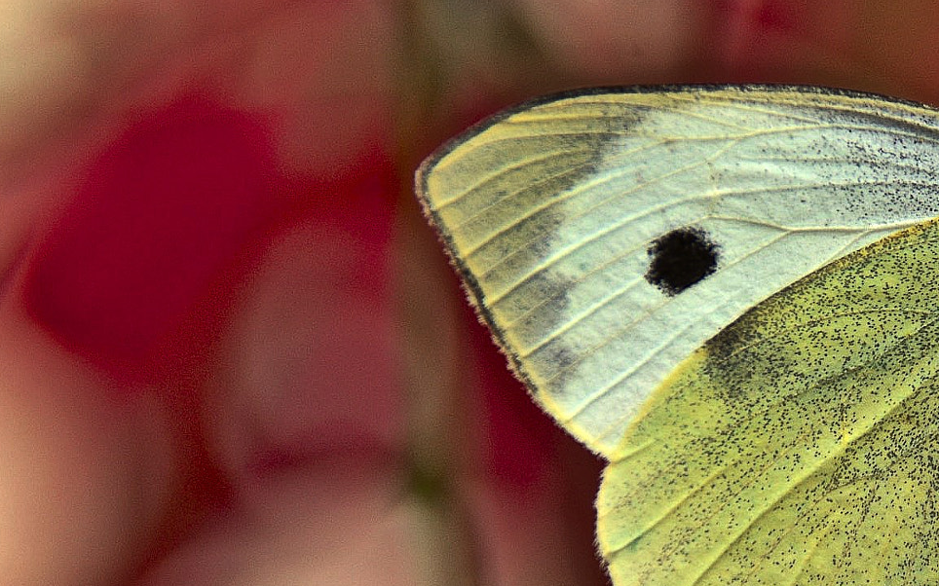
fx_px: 16605
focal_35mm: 649
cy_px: 451
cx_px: 933
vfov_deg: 2.0
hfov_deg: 3.2
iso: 100
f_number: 6.3
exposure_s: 1/320
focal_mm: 200
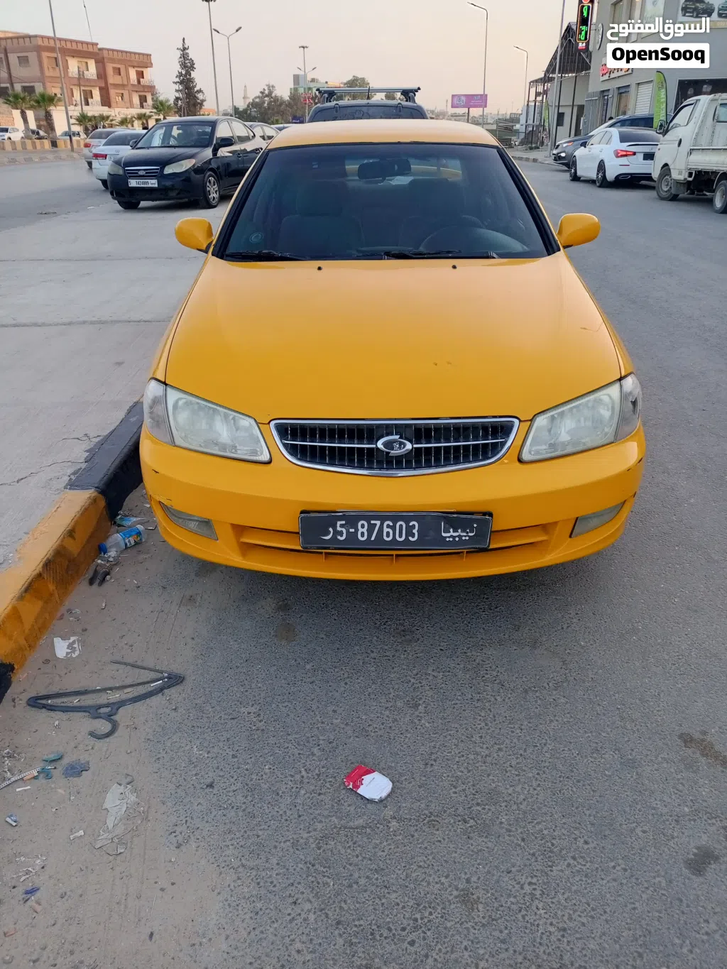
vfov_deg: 69.4
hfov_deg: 54.9
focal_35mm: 25
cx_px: 364
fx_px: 700
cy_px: 484
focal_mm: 4.69
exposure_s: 1/100
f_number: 1.79
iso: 246
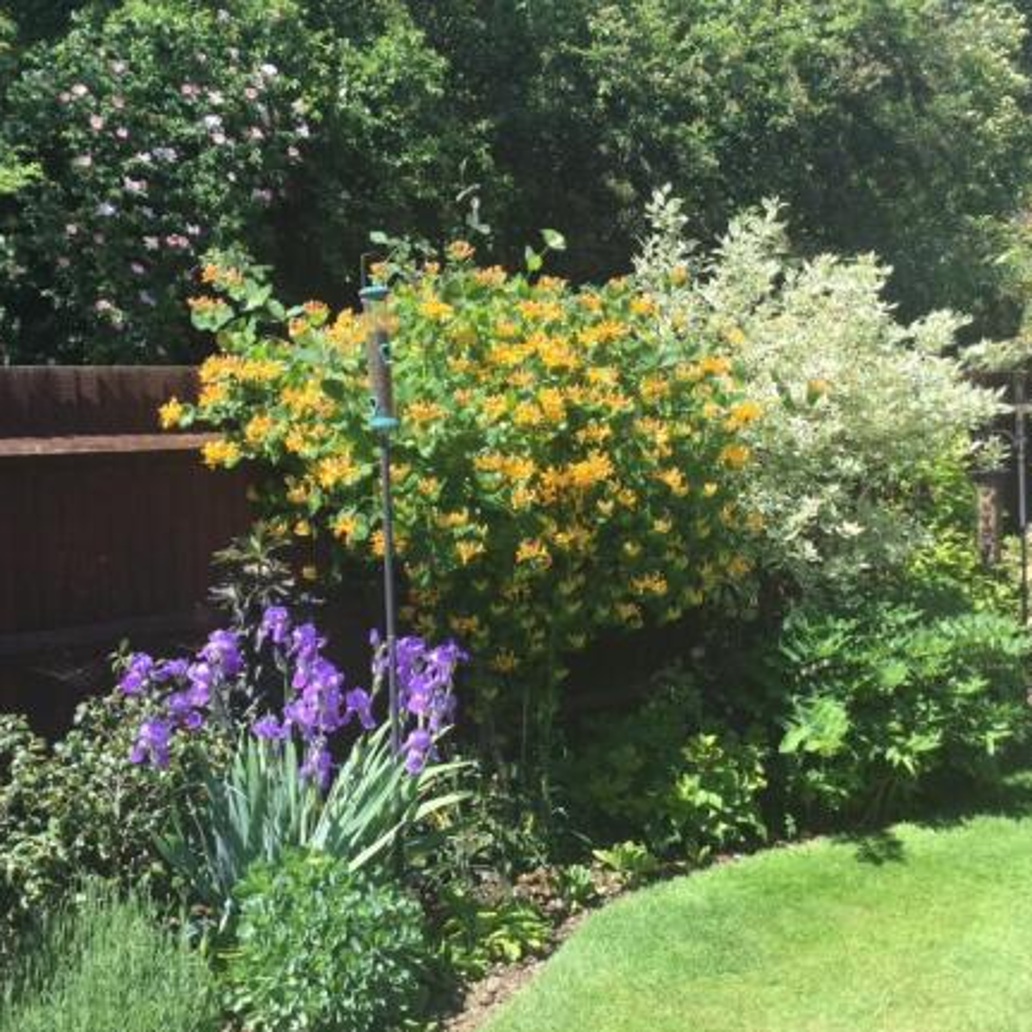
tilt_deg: -4.8
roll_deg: +2.7
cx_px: 484
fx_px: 1248
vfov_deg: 44.9
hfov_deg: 44.9
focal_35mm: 37
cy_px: 520
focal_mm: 3.3
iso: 25
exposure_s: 1/482
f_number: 2.4
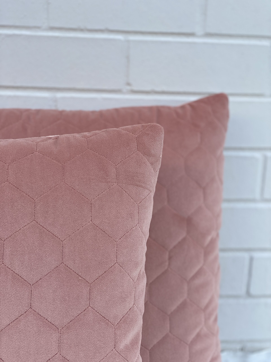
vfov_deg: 36.8
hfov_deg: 28.0
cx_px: 136
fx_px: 543
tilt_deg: -16.1
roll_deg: -1.8
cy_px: 181
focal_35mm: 52
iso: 20
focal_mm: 6
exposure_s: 1/169
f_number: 2
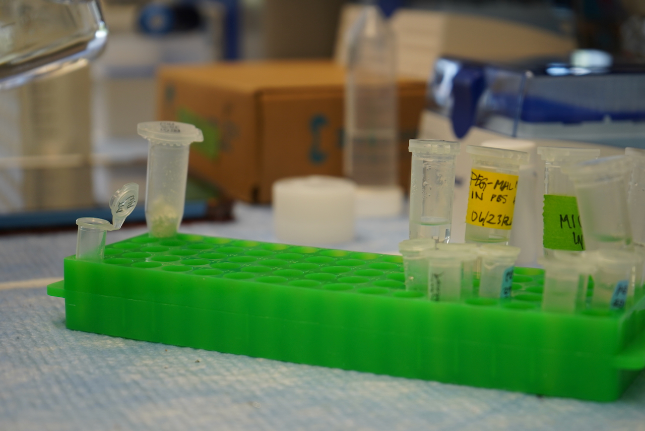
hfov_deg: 28.8
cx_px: 322
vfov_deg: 19.5
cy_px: 216
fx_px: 1254
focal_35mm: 70
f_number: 5.6
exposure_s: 1/160
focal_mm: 70
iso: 500
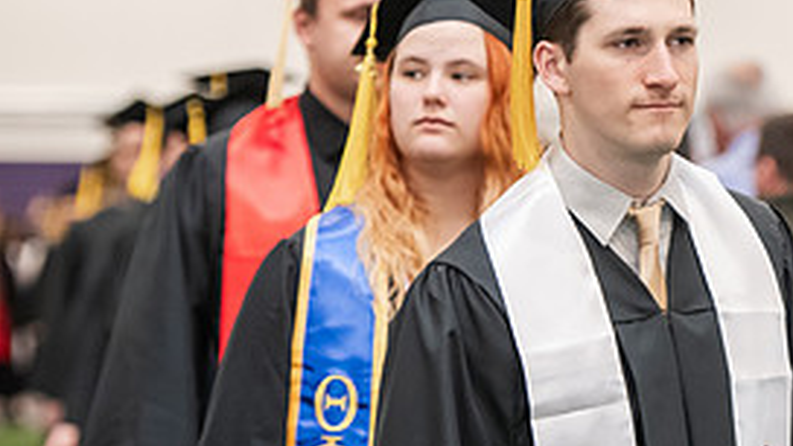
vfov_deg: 4.9
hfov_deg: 8.6
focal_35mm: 250
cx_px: 793
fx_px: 5257
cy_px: 188
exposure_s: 1/200
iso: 2500
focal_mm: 112
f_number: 3.2
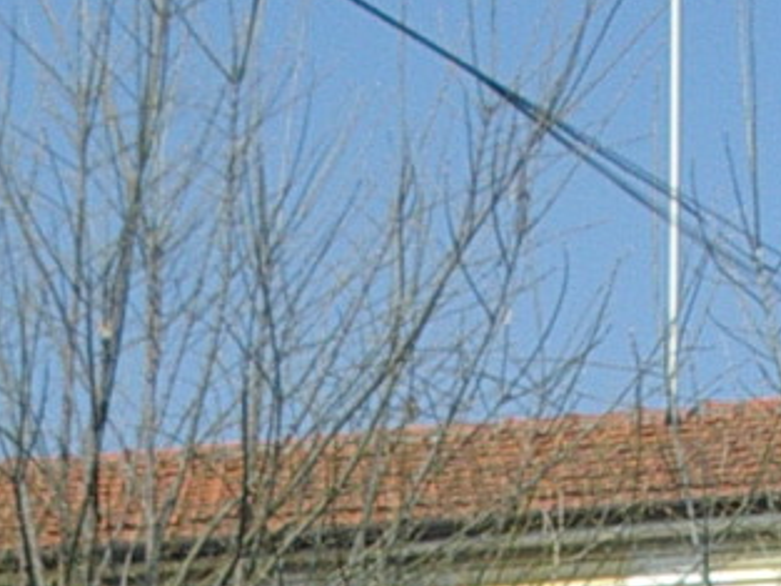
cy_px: 1182
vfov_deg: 7.4
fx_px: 4379
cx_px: 437
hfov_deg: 10.2
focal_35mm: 194
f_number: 4.8
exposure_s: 1/400
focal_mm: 5.8
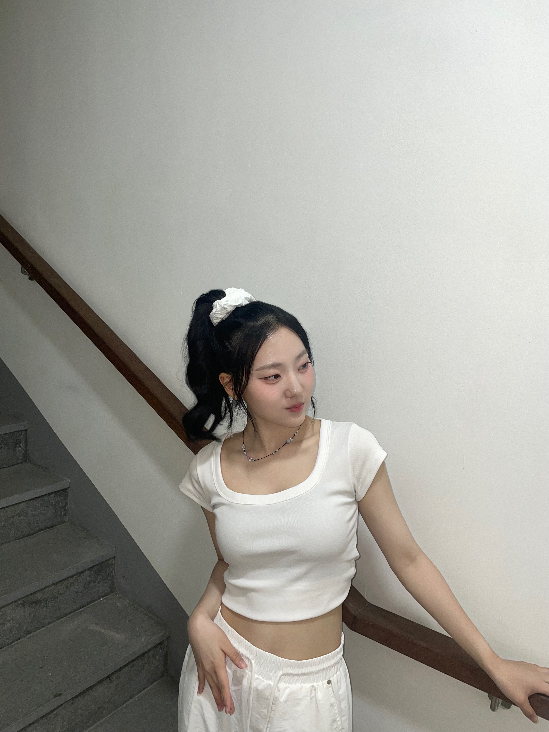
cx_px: 274
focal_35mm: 26
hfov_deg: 53.1
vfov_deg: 67.3
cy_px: 366
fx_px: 550
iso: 50
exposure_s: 1/51
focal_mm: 4.2
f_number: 1.6
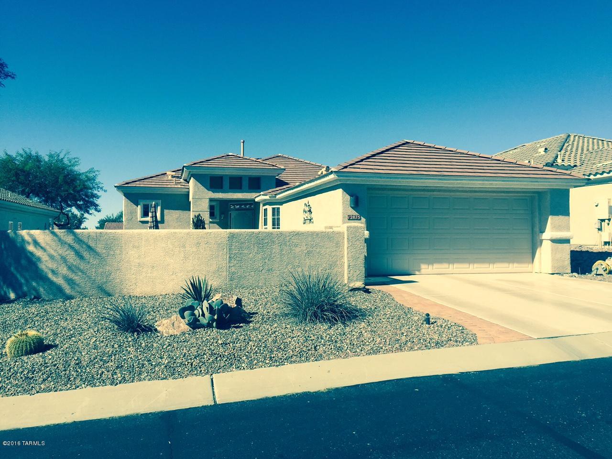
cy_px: 230
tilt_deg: +2.0
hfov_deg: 61.7
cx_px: 306
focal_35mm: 29
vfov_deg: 48.2
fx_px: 513
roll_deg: -0.7
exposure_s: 1/2475
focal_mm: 4.15
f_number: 2.2
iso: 32
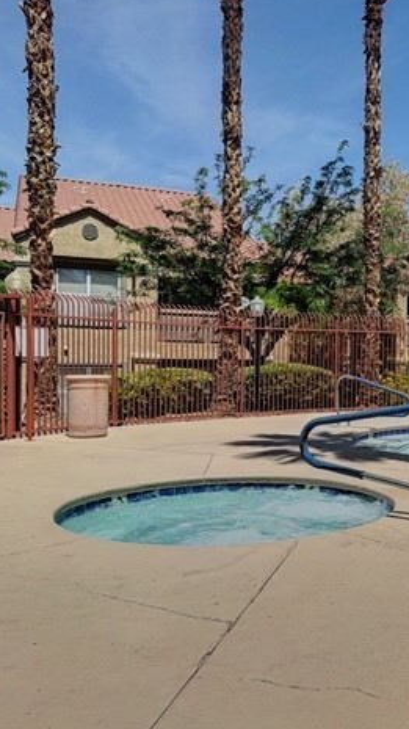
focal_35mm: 36
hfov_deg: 31.2
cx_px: 375
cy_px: 367
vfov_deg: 55.3
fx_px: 695
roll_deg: -0.8
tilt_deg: -1.1
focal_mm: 6.76
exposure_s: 1/7937
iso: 80
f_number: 1.78
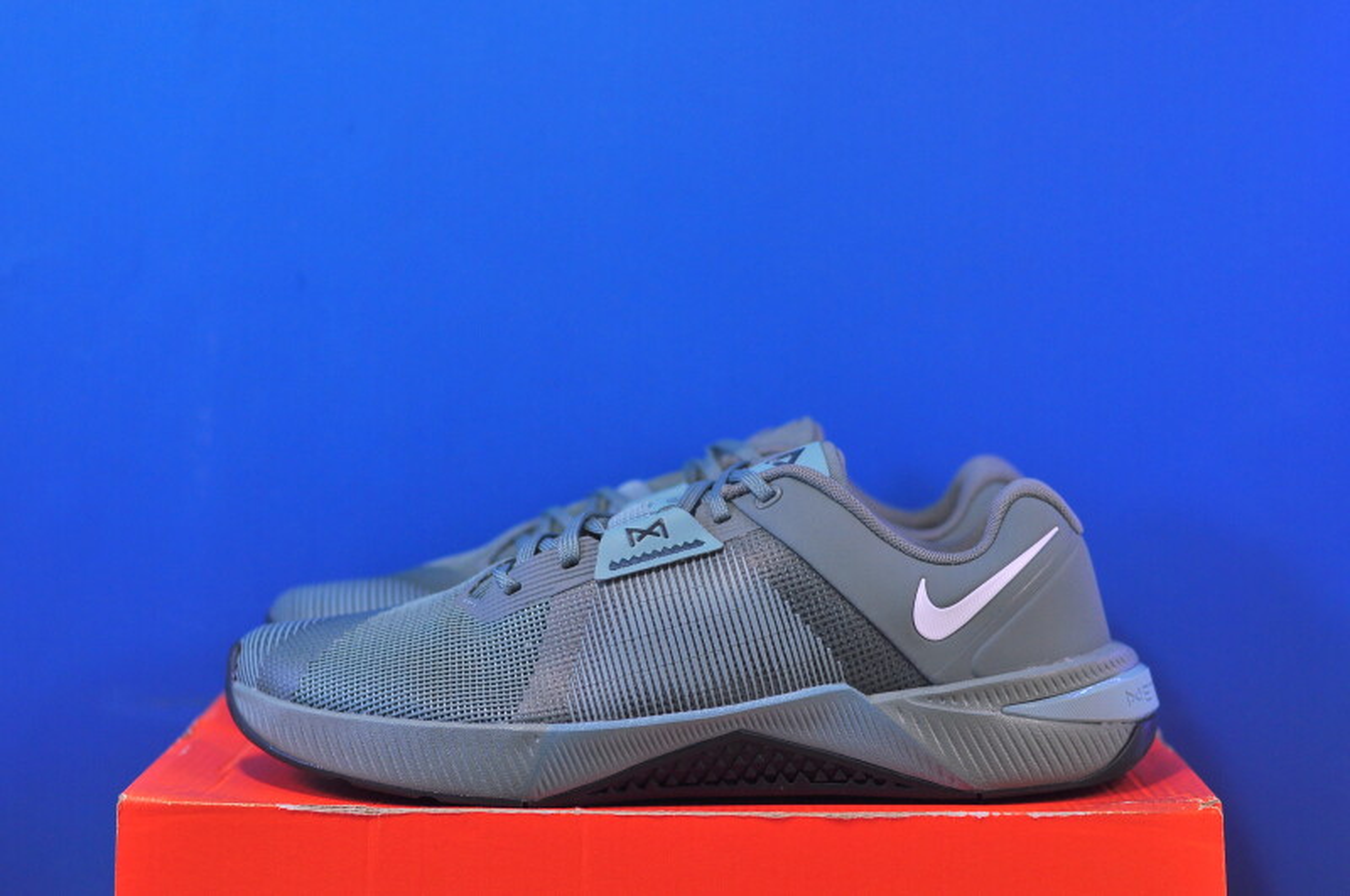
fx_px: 2808
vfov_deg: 18.1
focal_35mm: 75
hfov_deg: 27.0
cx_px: 675
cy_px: 448
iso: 250
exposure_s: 1/320
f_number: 2.8
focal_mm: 50
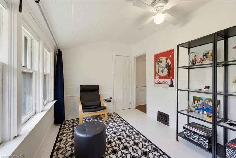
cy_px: 79
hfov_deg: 104.2
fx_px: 92
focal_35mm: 14
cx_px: 118
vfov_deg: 81.3
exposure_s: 1/10
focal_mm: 14
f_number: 8
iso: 800
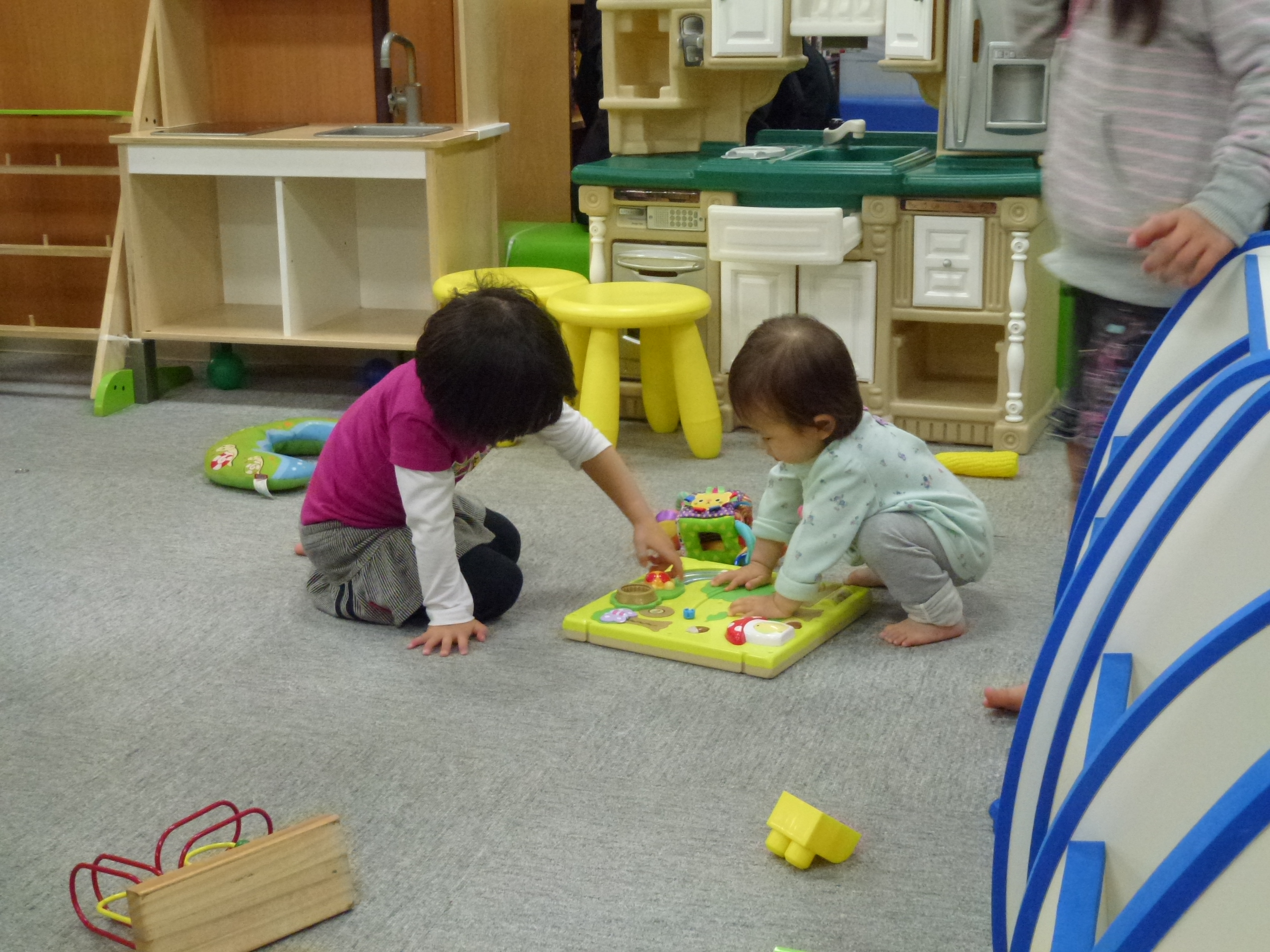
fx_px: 1798
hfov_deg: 38.9
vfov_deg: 29.7
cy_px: 476
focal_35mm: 49
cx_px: 635
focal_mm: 8.7
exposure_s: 1/60
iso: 500
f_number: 4.1
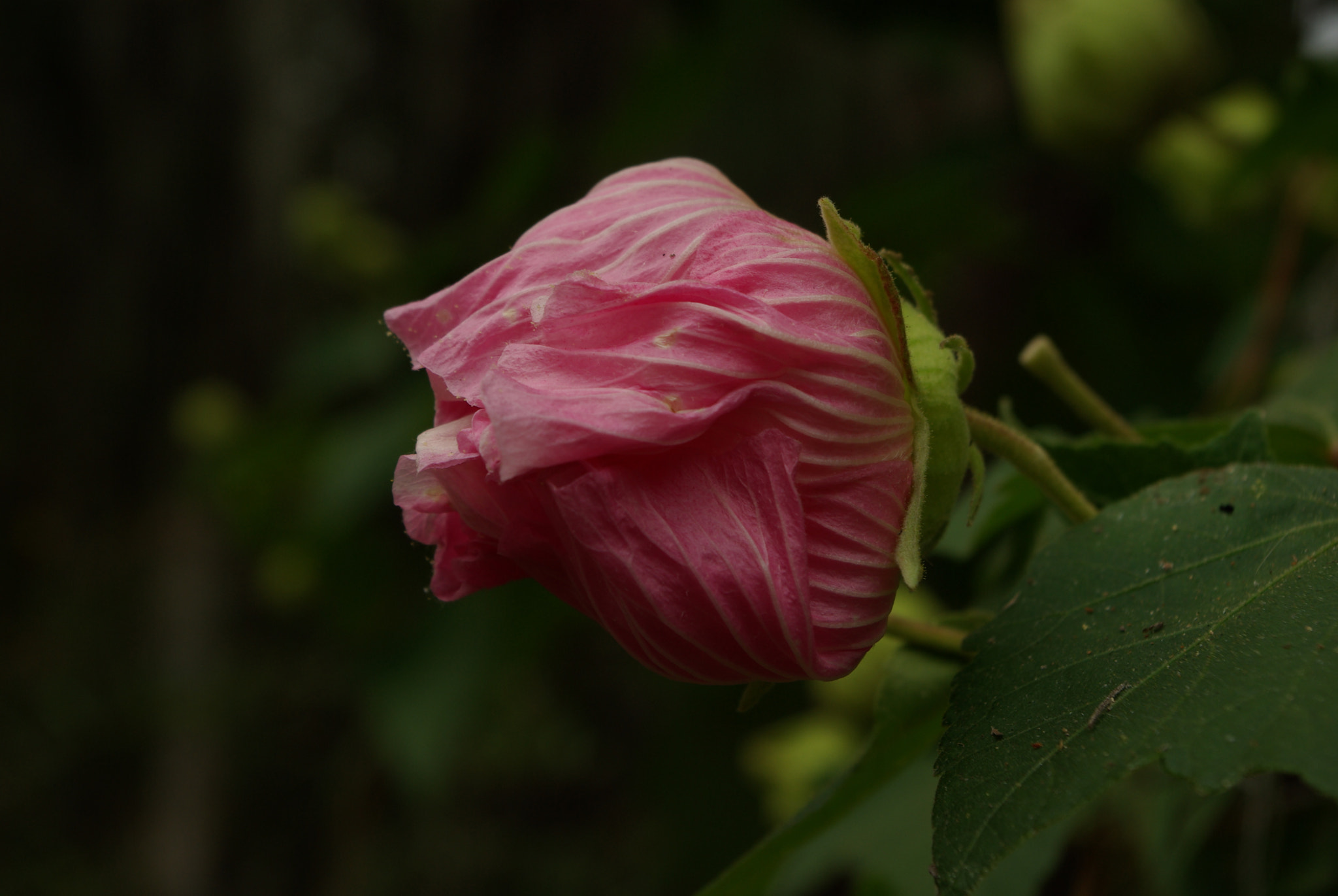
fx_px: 2679
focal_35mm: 72
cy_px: 448
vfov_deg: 19.0
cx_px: 669
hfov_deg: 28.0
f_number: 8
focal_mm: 47.5
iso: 100
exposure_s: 1/60
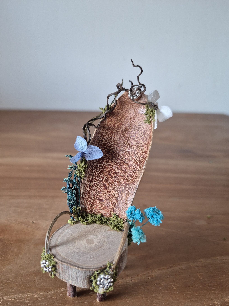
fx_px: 238
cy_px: 165
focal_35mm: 27
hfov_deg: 51.2
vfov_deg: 65.2
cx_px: 97
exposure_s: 1/100
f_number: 1.8
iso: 250
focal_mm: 5.4
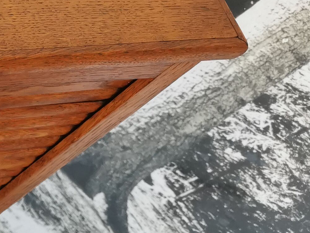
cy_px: -37
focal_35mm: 99
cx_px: -255
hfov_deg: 16.5
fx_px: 886
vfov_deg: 14.5
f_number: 1.6
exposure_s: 1/100
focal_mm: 5.56
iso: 160
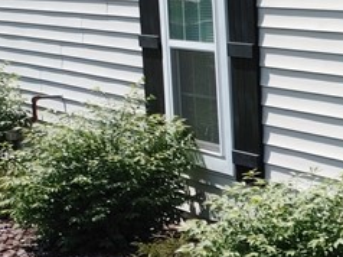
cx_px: 685
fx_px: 1109
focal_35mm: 112
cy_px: 137
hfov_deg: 14.6
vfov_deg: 13.2
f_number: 1.8
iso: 50
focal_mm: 5.58
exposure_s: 1/1408
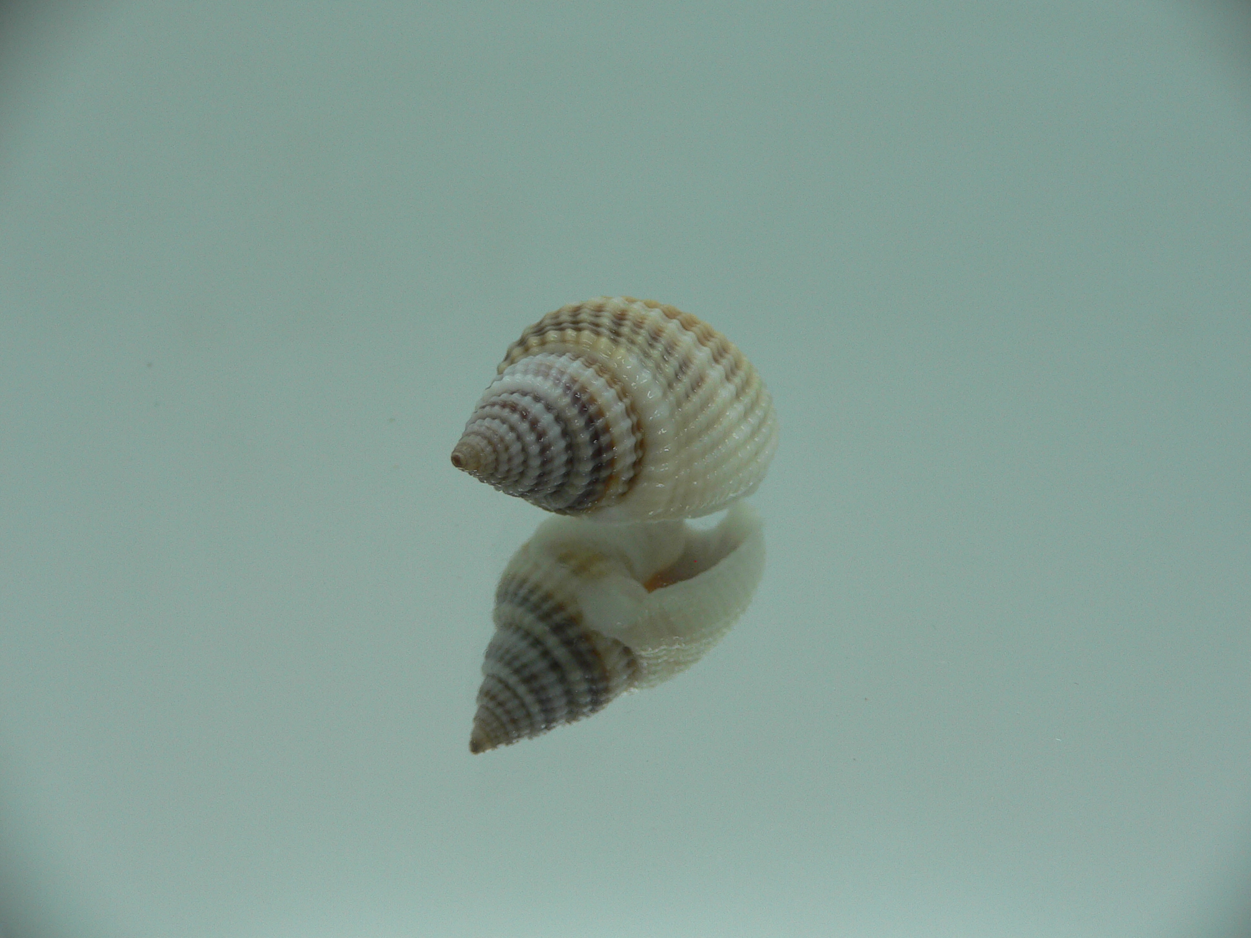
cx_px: 626
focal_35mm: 35
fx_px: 1265
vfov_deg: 40.7
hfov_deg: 52.6
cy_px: 469
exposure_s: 1/60
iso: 80
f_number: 2.8
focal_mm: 4.6
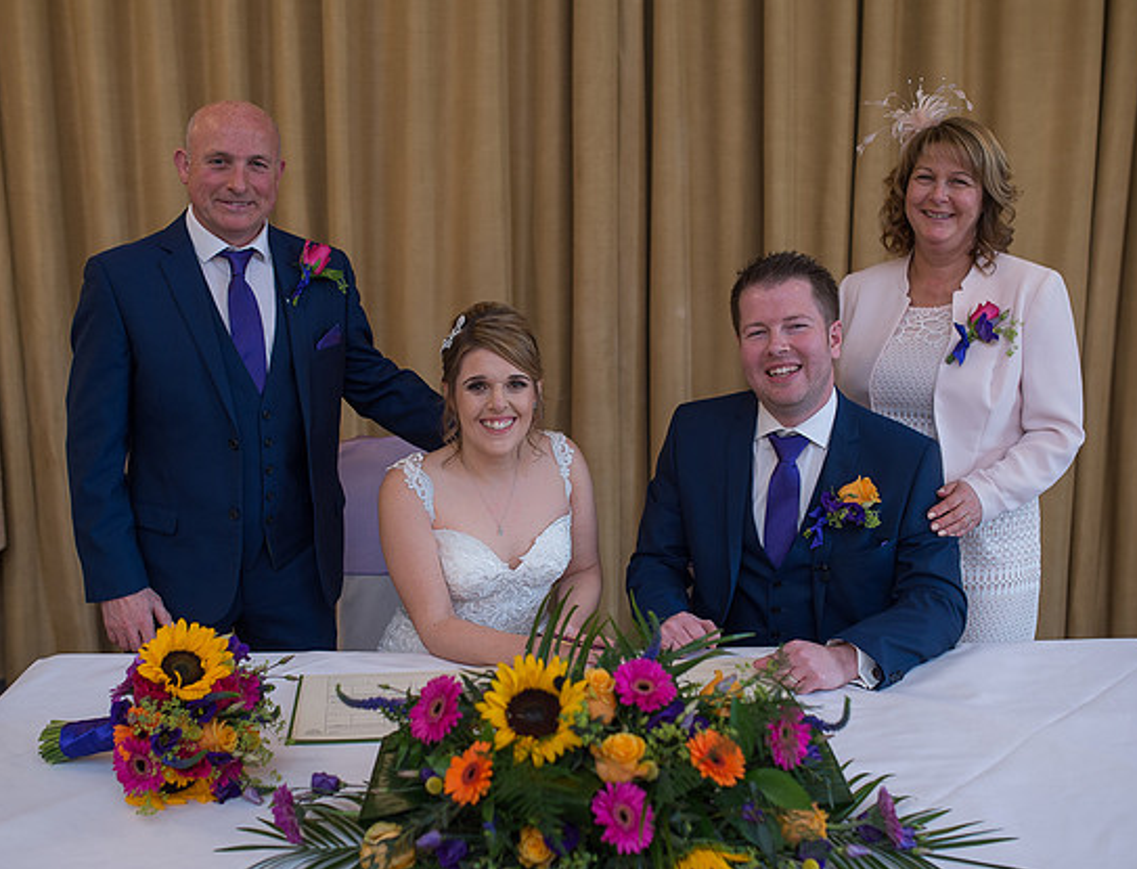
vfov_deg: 34.7
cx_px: 530
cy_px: 430
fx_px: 1389
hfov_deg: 44.5
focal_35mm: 42
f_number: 2.8
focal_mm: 35
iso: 320
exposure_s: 1/100
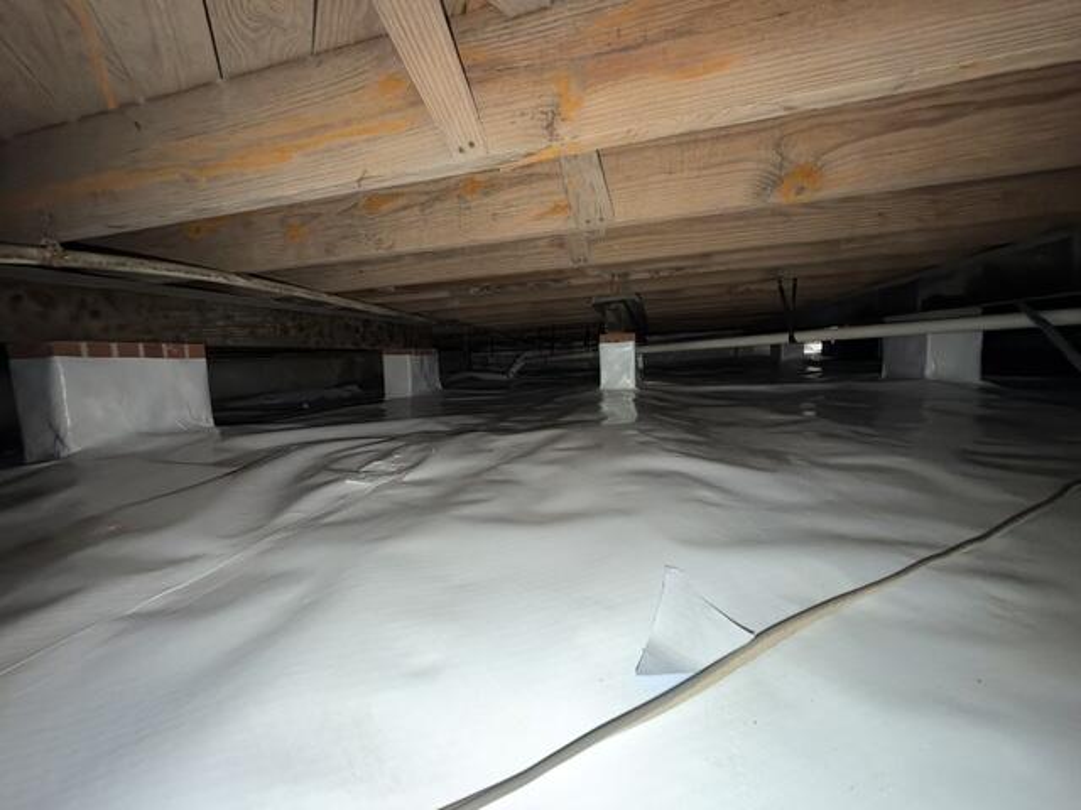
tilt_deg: -6.1
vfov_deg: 85.7
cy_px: 405
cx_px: 540
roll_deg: +3.5
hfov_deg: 102.1
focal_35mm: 14
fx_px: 437
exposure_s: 1/34
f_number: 2.2
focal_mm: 2.22
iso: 160
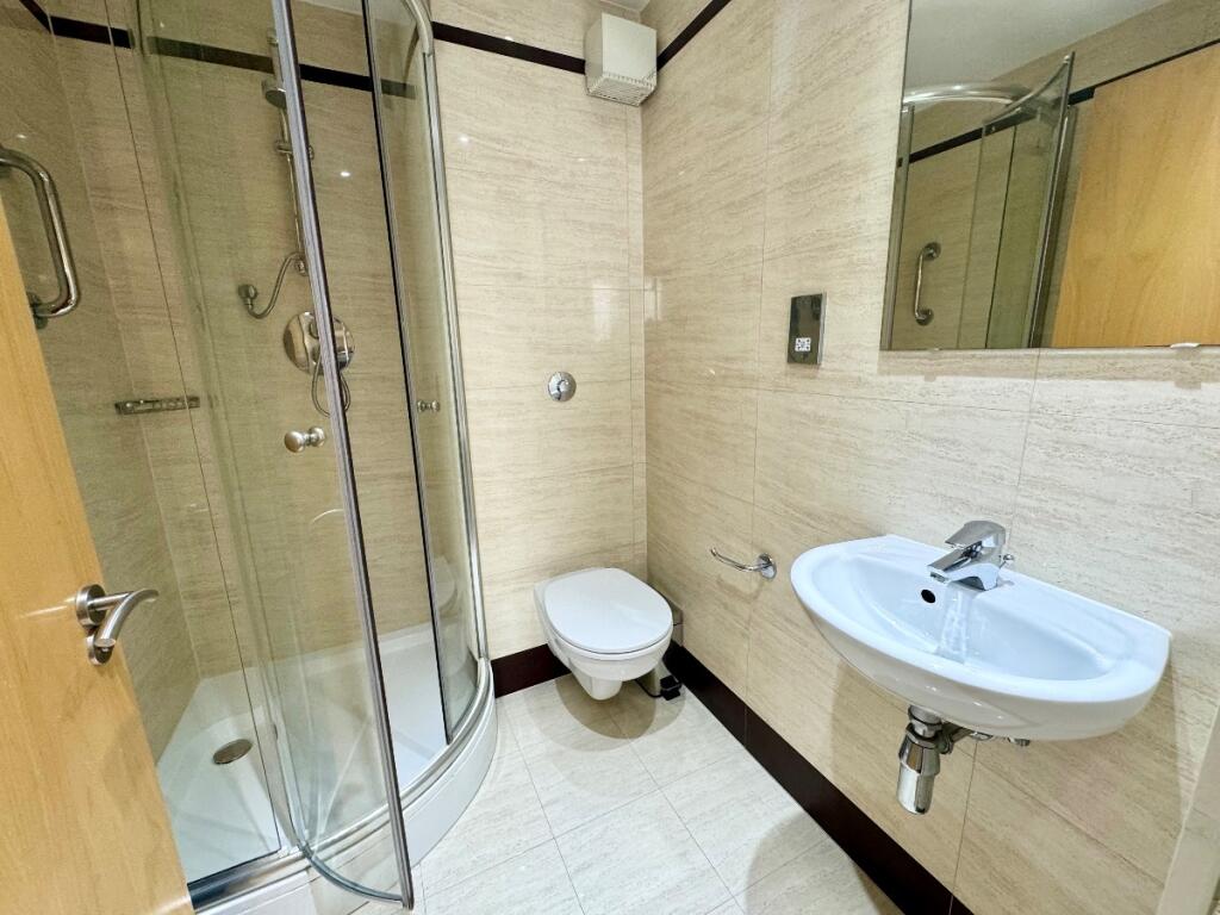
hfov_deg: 102.1
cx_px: 610
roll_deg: +2.2
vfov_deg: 85.7
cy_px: 458
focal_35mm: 14
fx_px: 493
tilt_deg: -12.4
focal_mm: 2.22
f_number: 2.2
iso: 200
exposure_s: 1/50
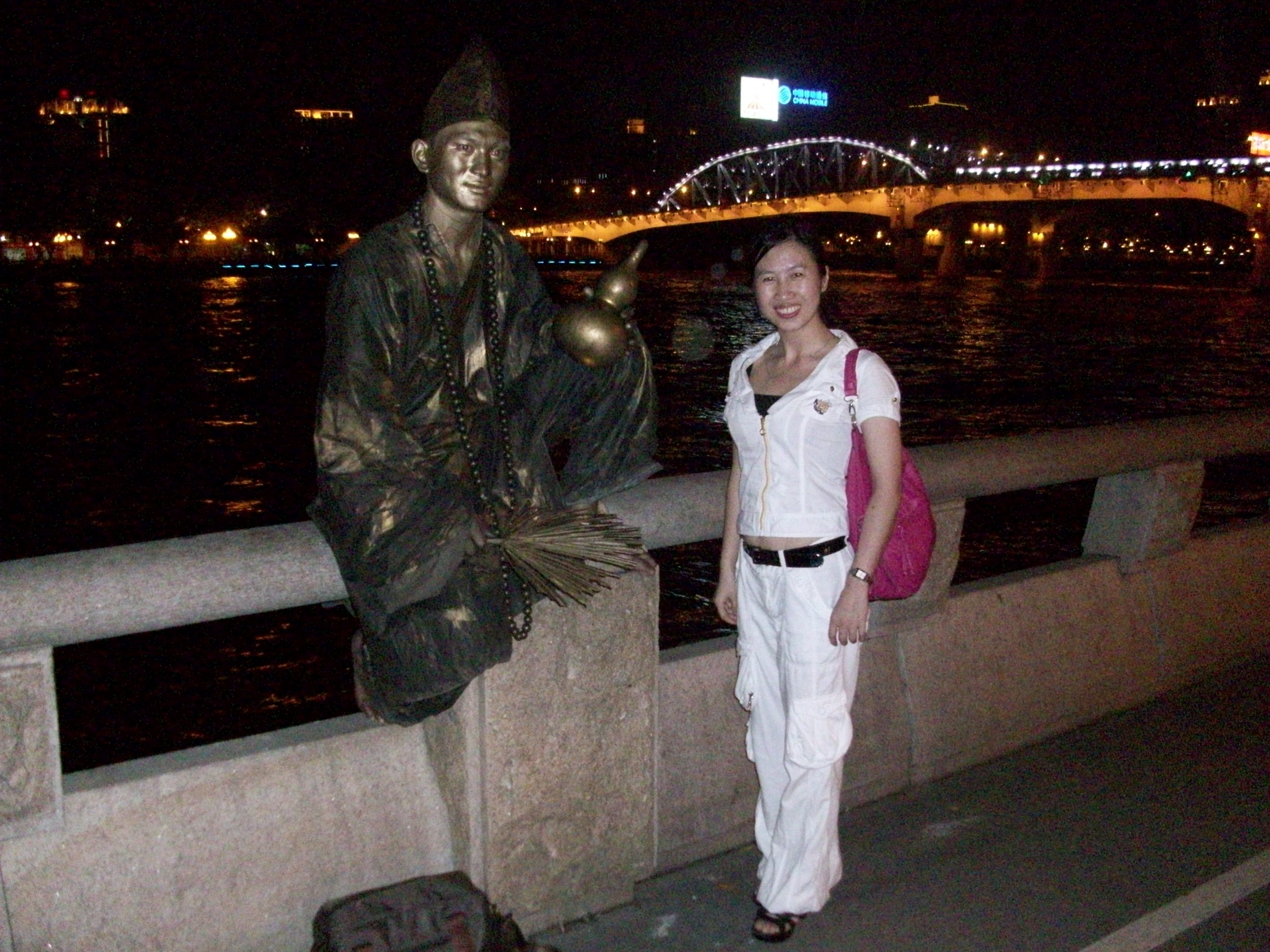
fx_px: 1247
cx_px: 635
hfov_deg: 54.0
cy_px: 476
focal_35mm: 34
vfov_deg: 41.8
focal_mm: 5.7
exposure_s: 1/128
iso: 800
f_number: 2.8
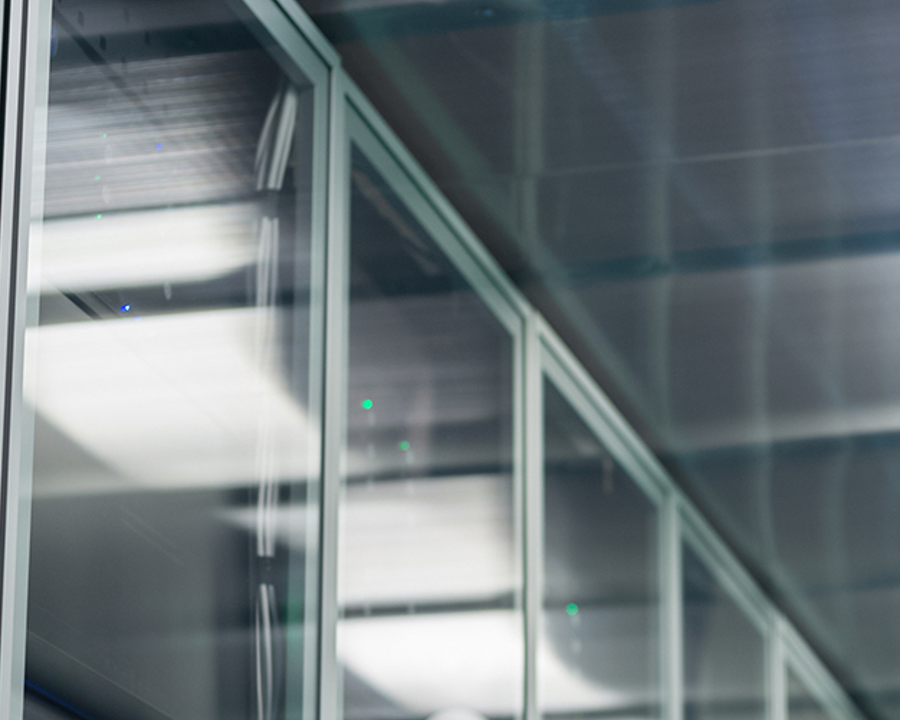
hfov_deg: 15.7
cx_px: 888
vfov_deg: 12.8
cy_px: 652
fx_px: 3197
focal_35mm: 120
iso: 400
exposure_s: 1/250
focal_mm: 50
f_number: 3.5
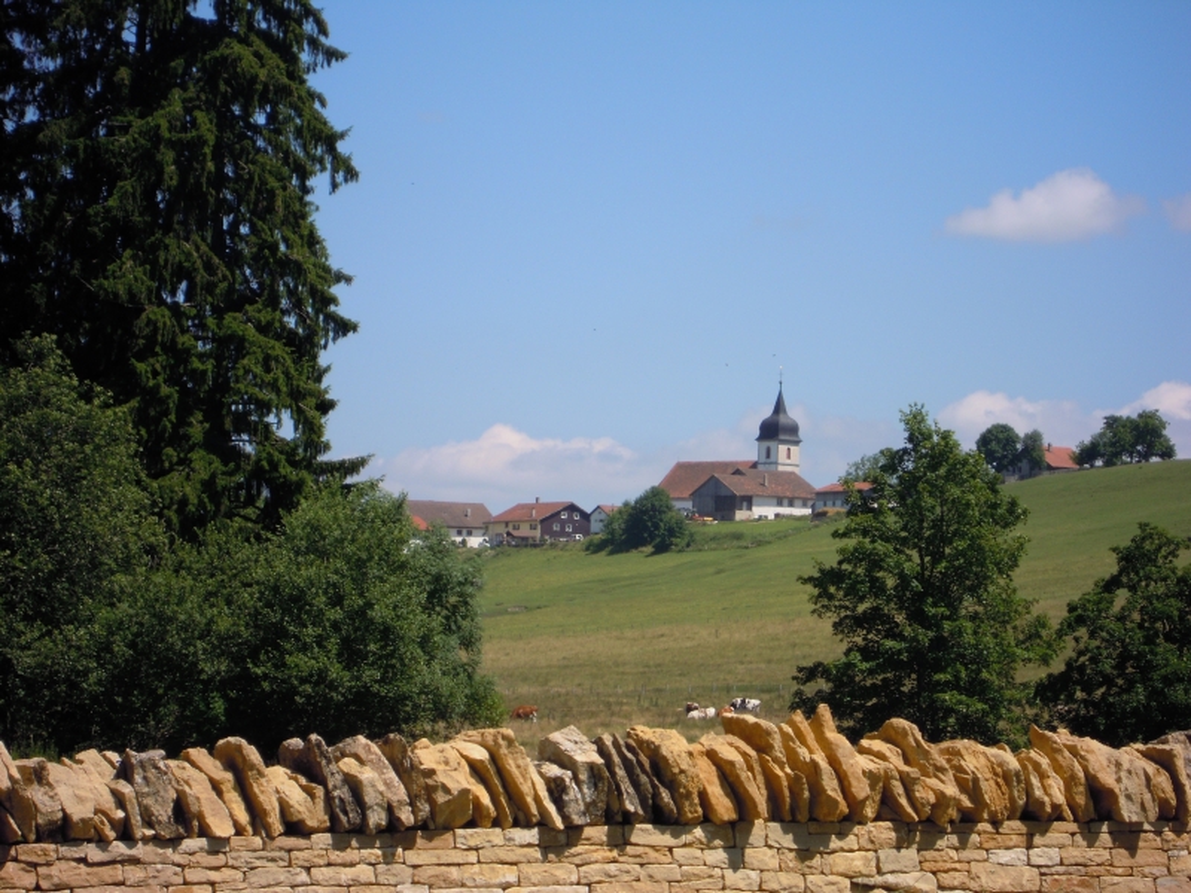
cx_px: 596
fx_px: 4817
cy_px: 446
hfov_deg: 14.1
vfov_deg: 10.6
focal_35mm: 140
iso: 100
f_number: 6.6
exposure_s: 1/400
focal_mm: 25
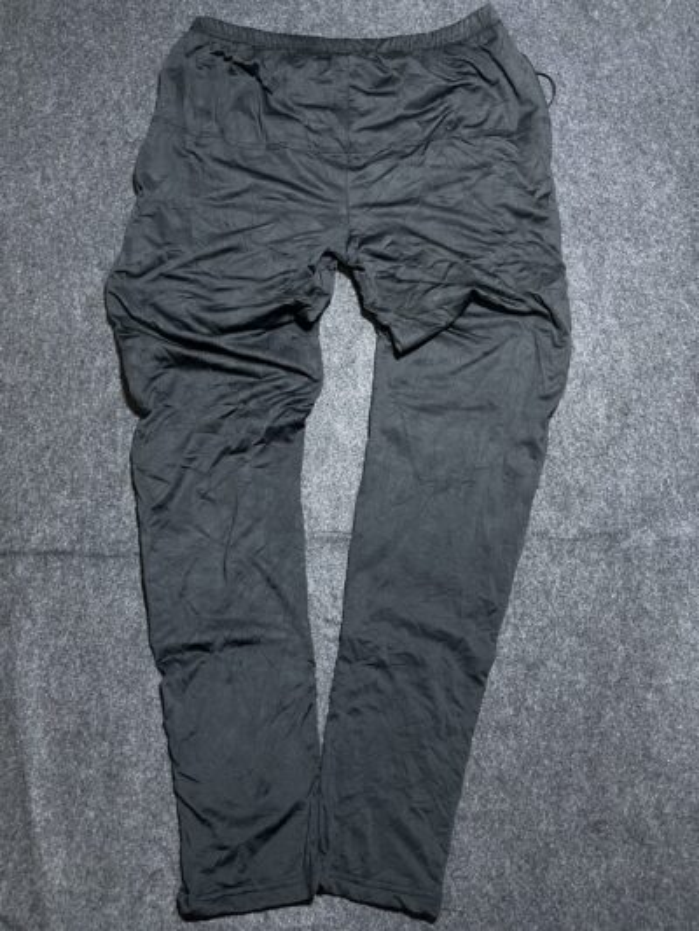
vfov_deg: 67.3
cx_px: 350
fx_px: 700
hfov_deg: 53.1
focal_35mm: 26
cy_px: 466
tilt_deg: -50.2
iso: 200
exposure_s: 1/50
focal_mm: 4.2
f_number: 1.6
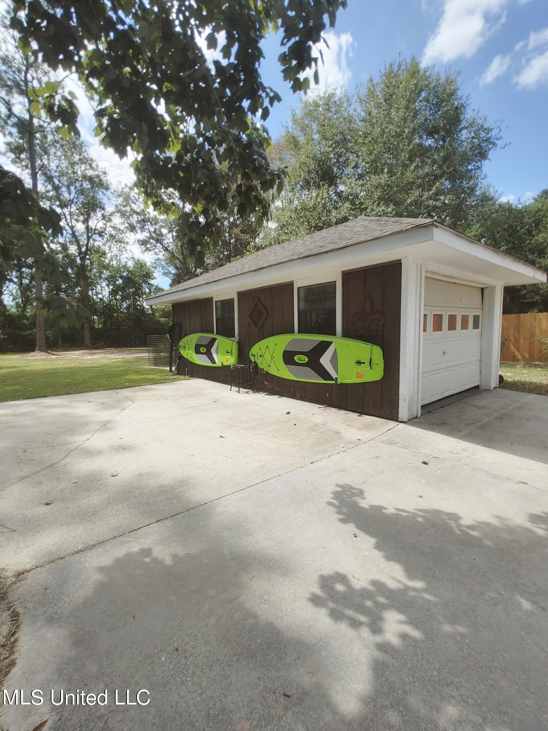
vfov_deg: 98.2
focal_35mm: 15
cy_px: 366
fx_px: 317
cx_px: 274
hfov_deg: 81.7
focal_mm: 1.78
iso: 50
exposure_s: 1/781
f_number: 1.9
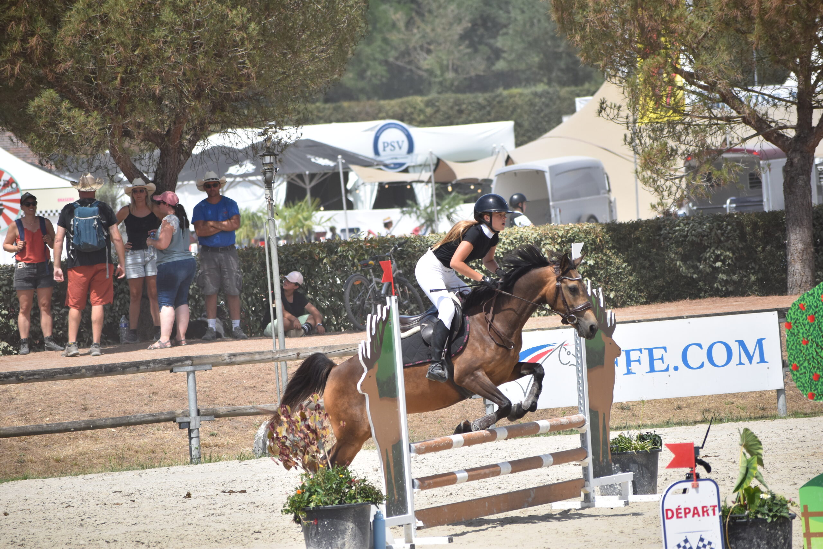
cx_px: 412
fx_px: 6344
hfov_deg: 7.4
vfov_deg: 5.0
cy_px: 274
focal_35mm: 278
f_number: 7.1
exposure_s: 1/2000
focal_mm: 185
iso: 400
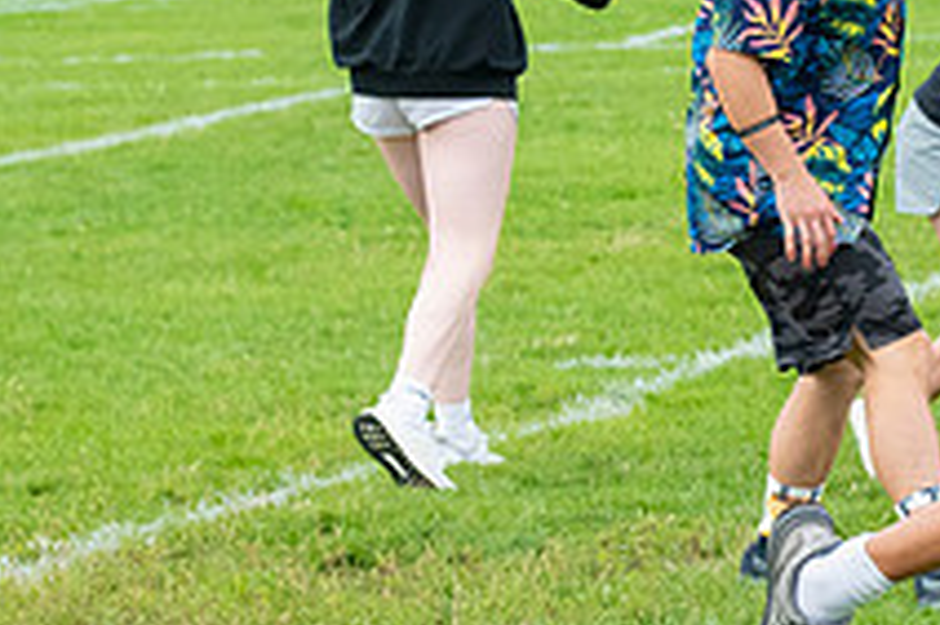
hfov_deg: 5.5
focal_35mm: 370
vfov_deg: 3.7
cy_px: 257
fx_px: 9653
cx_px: 1242
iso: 1250
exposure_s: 1/1000
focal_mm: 90
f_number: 5.6
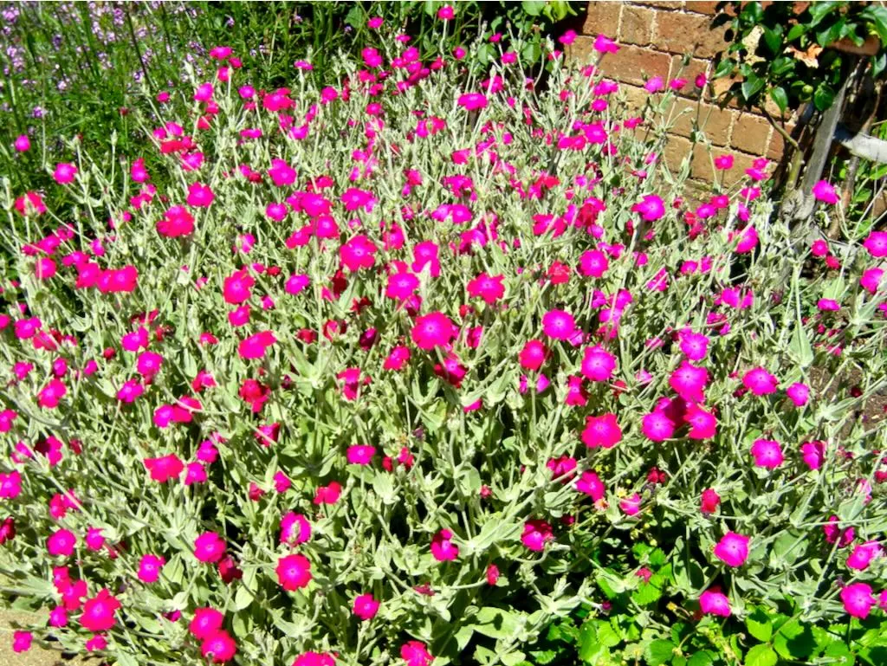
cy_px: 333
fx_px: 769
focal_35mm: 30
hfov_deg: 59.9
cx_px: 444
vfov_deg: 46.8
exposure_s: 1/521
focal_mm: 5.4
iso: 160
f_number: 7
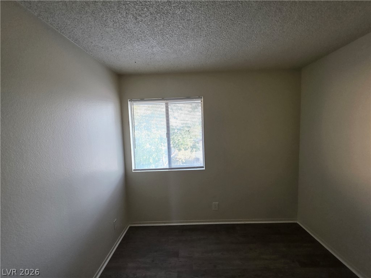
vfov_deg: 89.9
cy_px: 139
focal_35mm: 13
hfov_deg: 106.2
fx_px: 139
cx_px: 186
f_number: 1.9
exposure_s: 1/60
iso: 200
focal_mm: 2.2
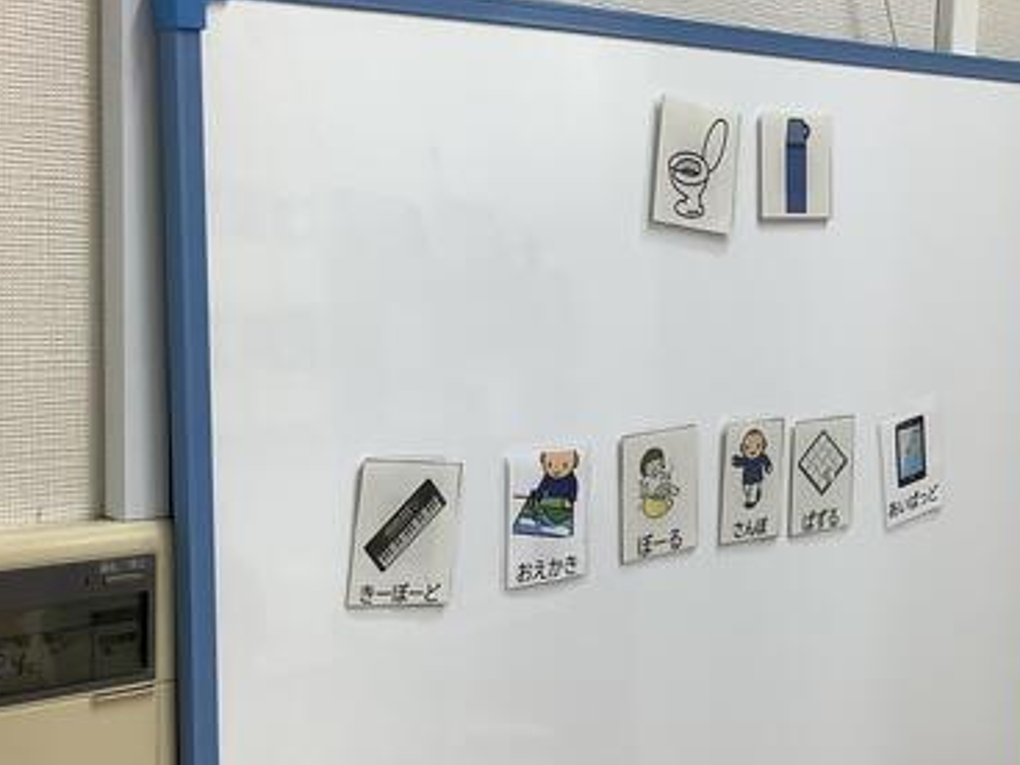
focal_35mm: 59
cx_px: 638
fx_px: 1739
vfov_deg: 24.8
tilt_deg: -6.7
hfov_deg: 32.5
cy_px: 431
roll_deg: -1.1
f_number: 2.4
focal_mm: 3.3
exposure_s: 1/60
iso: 64
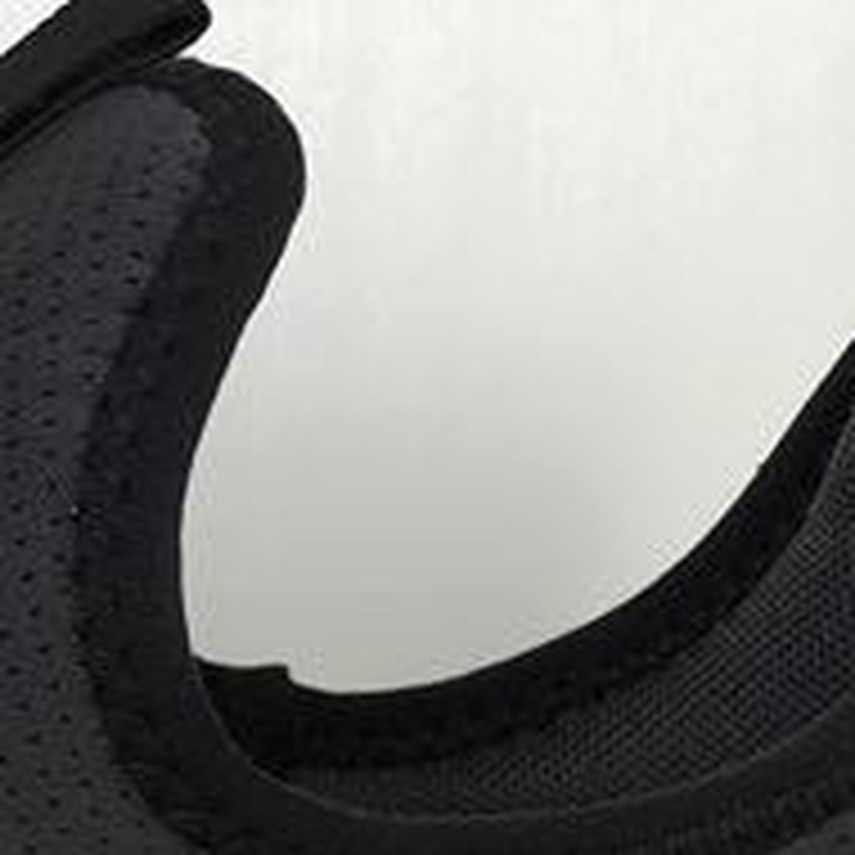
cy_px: 990
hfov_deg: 15.0
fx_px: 3018
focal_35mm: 108
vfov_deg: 15.6
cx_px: -396
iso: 32
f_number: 2.2
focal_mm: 4.15
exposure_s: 1/120
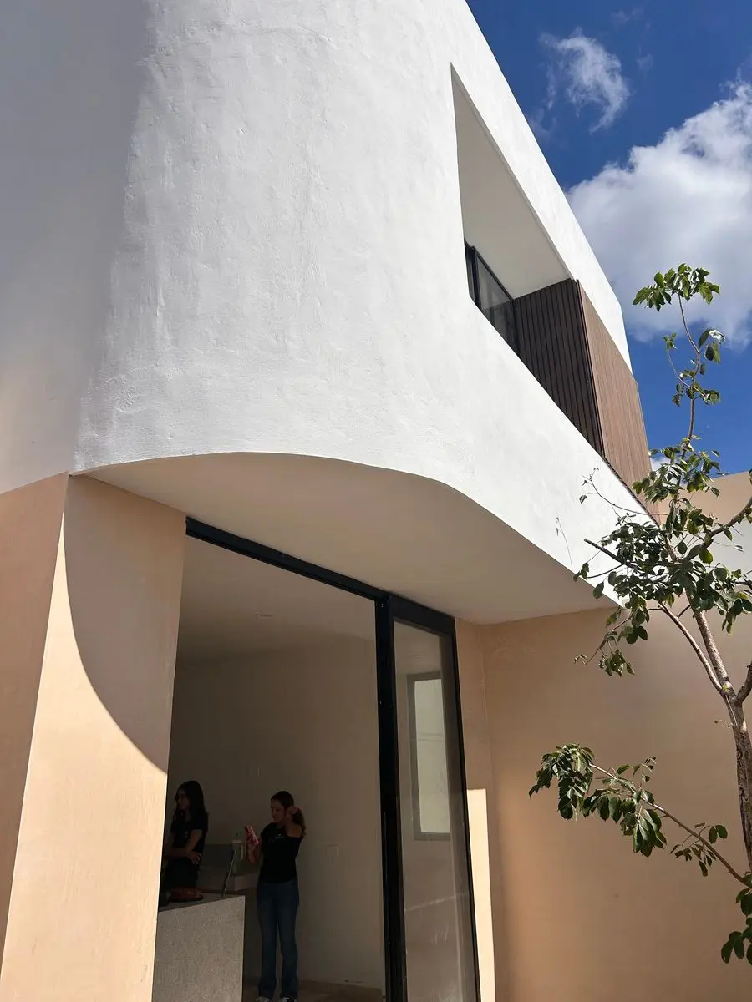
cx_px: 376
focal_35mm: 26
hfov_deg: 53.1
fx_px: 753
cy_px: 501
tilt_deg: +21.0
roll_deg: +1.5
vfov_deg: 67.3
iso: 50
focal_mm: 5.7
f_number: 1.5
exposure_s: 1/11364
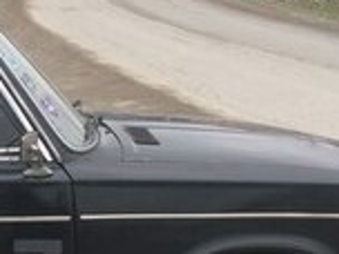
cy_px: 273
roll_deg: +0.4
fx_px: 1234
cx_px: -165
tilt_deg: -15.9
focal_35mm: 126
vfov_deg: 11.6
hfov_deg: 14.6
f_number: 2.2
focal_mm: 4.15
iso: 32
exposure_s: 1/622
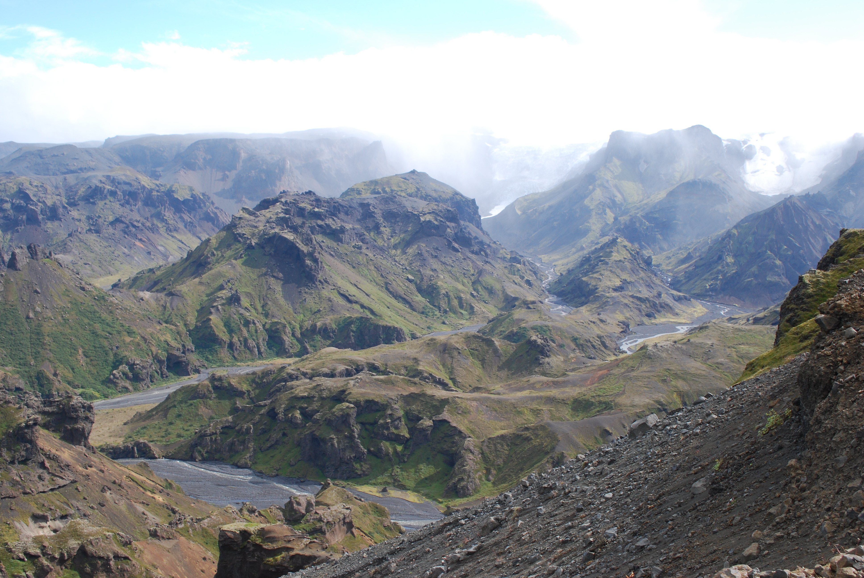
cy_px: 289
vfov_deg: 37.0
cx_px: 432
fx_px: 865
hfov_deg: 53.1
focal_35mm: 36
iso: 200
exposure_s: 1/200
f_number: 10
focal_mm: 24
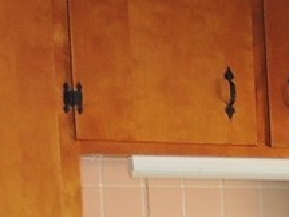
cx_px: 585
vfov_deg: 7.9
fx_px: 1486
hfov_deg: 10.2
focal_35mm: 178
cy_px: 449
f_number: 3
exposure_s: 1/30
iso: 200
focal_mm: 4.3
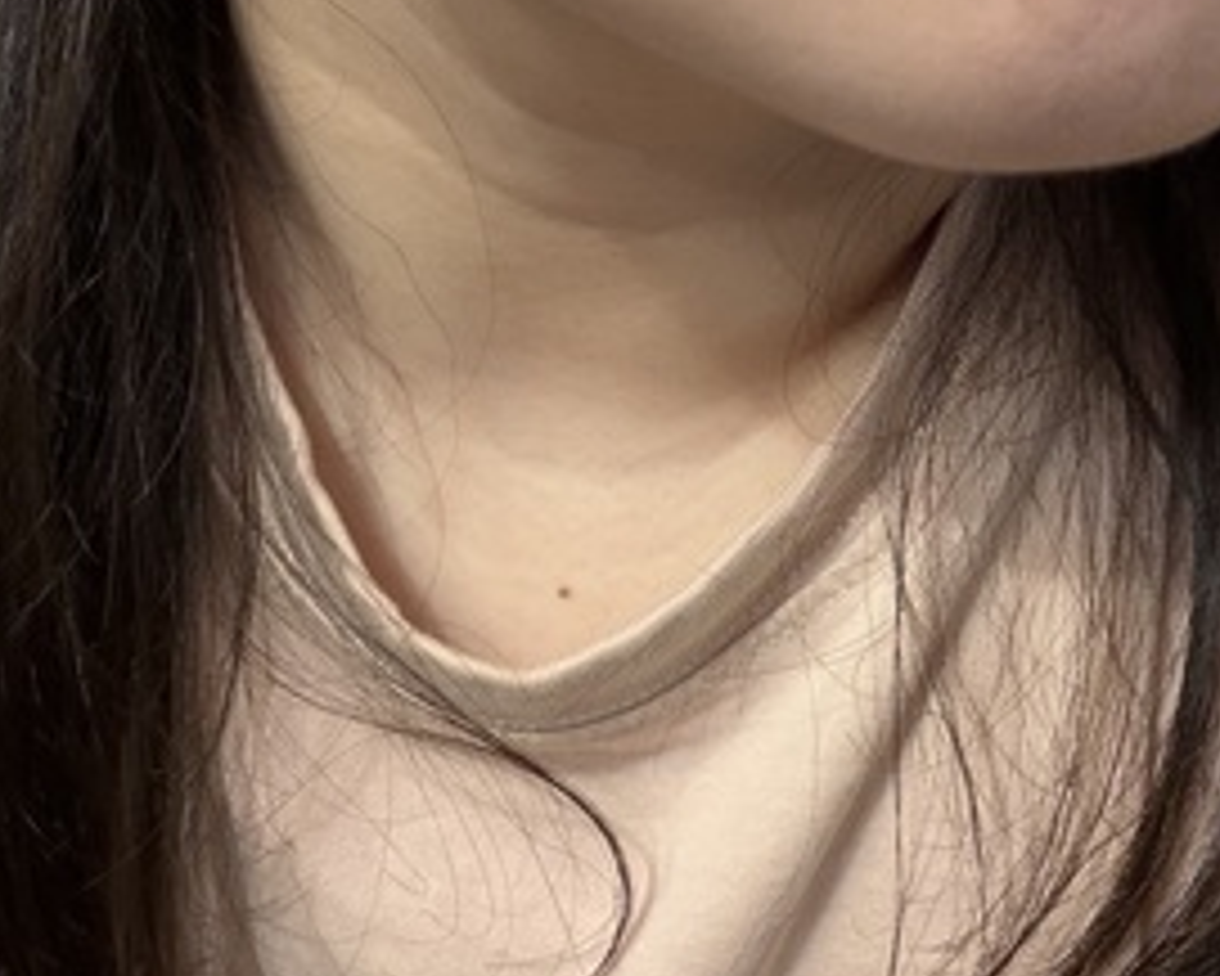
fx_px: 1770
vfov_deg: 29.0
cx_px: 662
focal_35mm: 49
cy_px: 11
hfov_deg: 38.0
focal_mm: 2.71
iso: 250
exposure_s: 1/40
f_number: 1.9
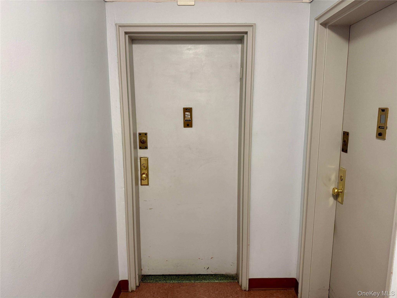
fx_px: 275
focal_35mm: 24
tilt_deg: -10.1
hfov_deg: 71.6
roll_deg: +0.0
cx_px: 198
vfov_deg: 56.8
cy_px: 149
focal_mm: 6.76
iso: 400
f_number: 1.78
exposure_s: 1/60
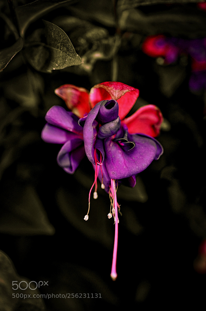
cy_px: 156
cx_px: 103
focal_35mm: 60
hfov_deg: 22.5
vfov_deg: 33.5
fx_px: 518
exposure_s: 1/100
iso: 160
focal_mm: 40
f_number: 3.2
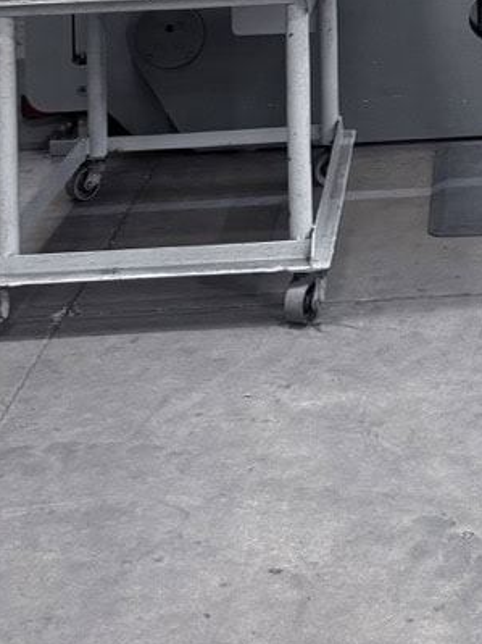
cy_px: -291
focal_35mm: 77
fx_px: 1430
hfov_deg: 18.4
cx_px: 526
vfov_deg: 21.7
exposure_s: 1/60
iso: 200
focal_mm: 6.8
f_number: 1.8
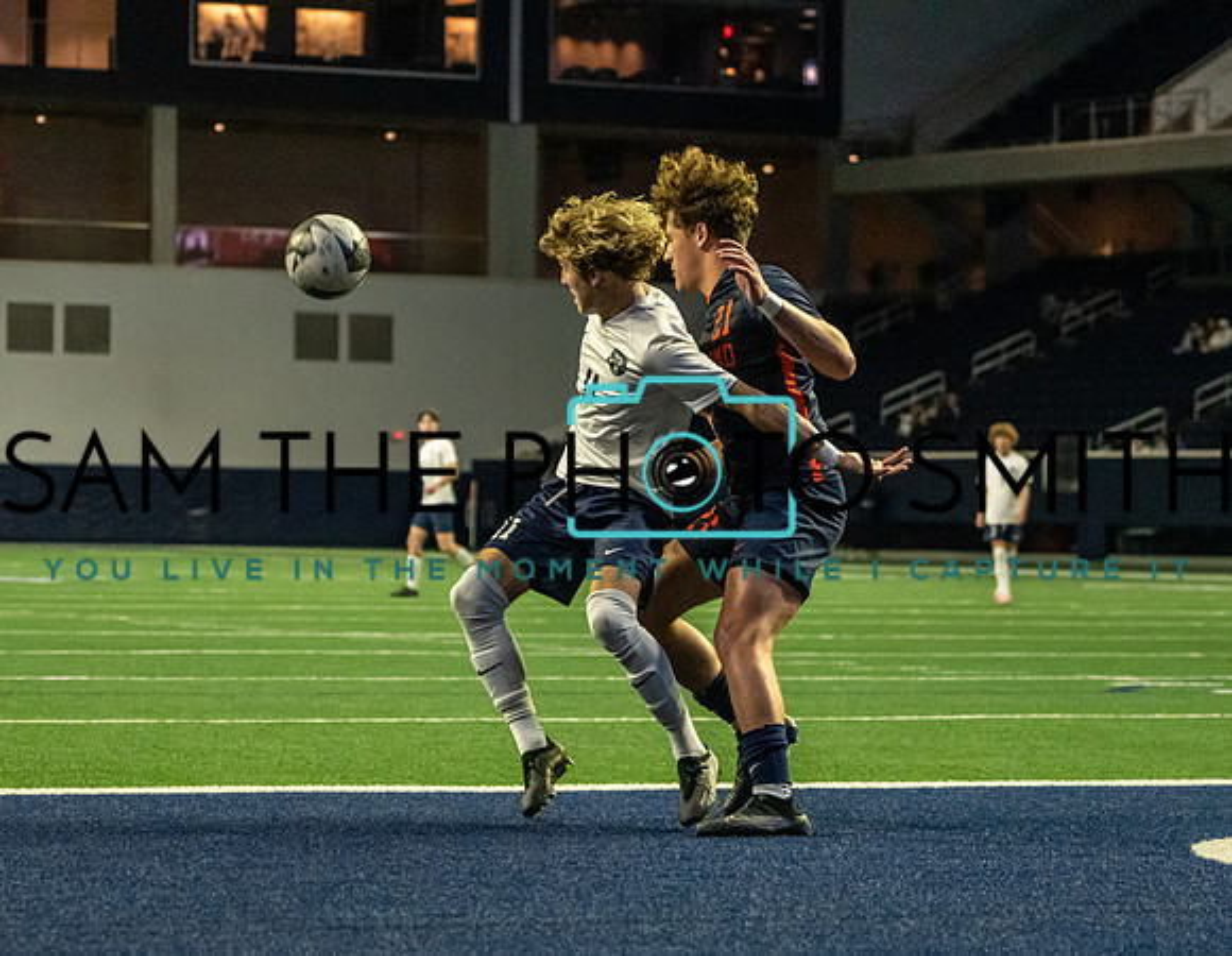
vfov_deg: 10.3
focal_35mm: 147
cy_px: 556
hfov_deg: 13.2
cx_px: 620
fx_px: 5314
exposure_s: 1/1000
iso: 10000
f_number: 4.5
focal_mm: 100
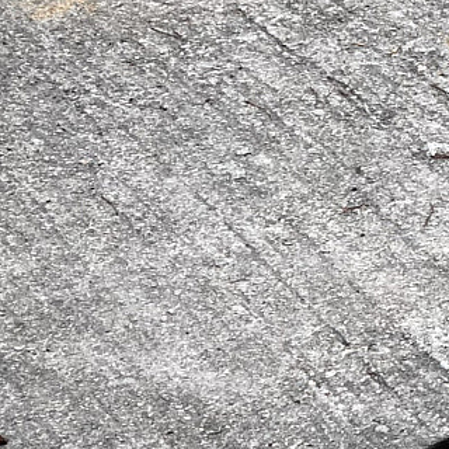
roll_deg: +1.1
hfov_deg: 6.7
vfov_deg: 6.9
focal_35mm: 252
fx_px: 3698
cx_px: 1009
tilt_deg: -22.3
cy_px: 133
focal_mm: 6.6
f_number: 2.8
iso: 50
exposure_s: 1/120
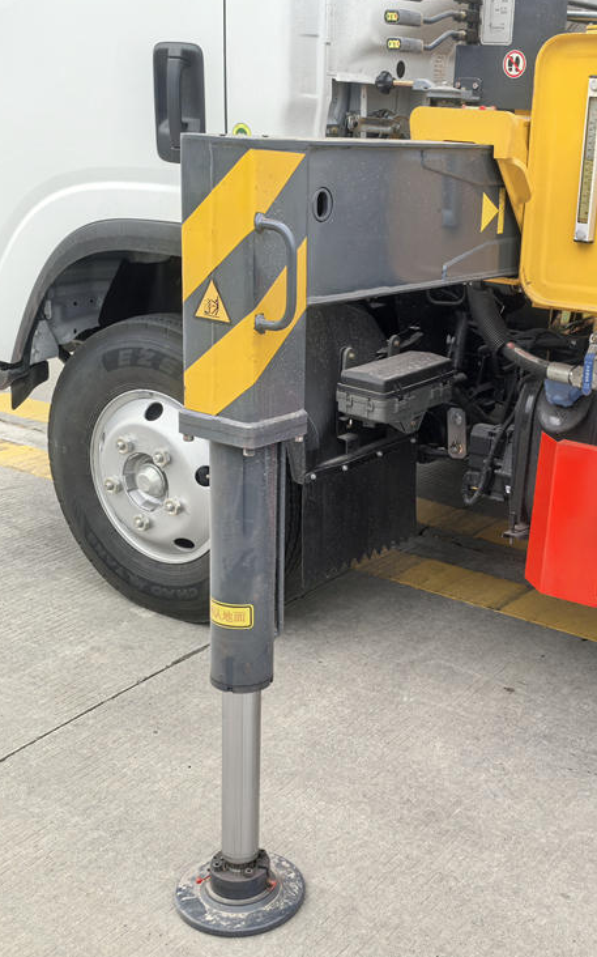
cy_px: 473
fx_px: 1094
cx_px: 384
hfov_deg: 30.4
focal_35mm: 42
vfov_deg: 47.2
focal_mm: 5.75
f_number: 2
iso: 50
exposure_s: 1/195
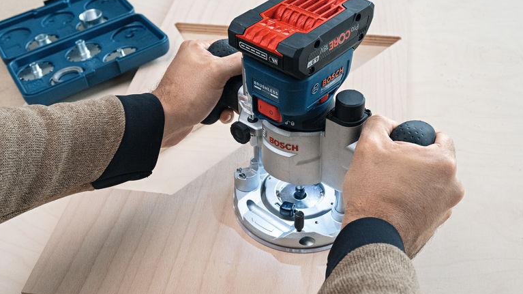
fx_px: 652
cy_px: 123
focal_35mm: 47
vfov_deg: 25.4
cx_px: 251
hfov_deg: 43.7
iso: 5000
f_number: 9
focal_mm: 43
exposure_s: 1/125
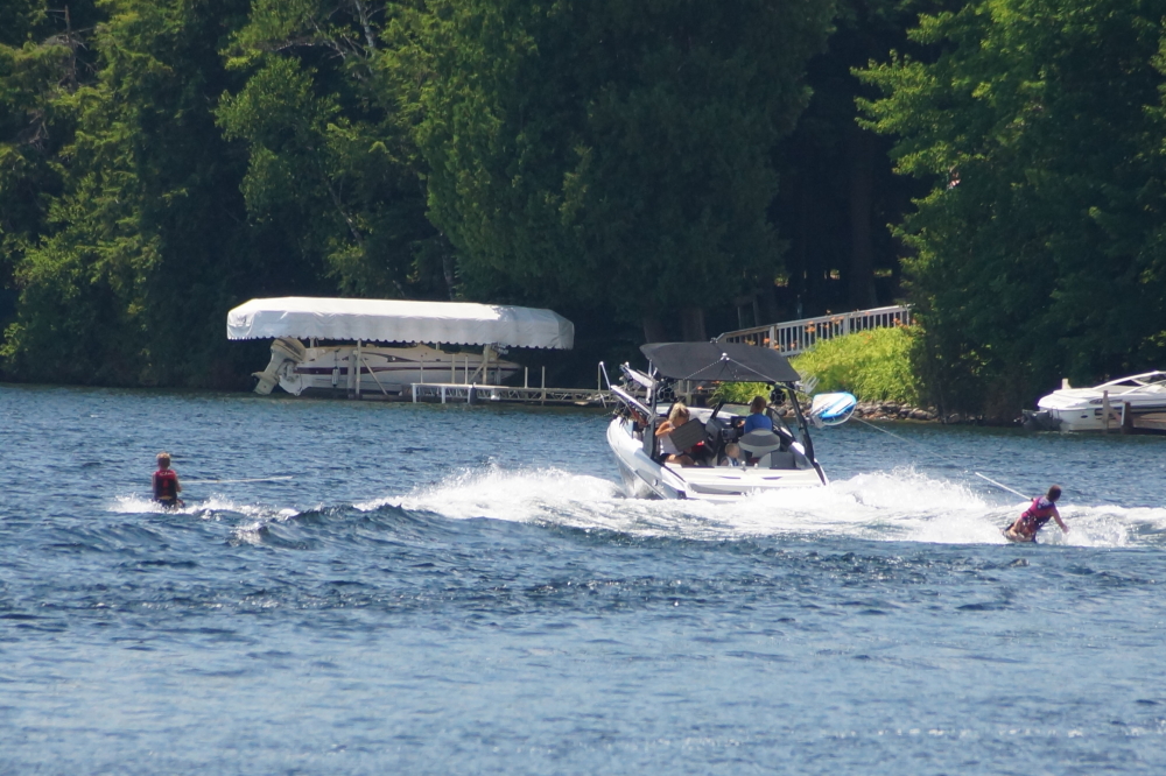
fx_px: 12141
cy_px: 388
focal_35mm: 375
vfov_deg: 3.7
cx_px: 583
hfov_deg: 5.5
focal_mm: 250
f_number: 6.3
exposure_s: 1/400
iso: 400
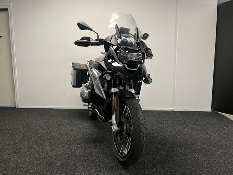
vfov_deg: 53.1
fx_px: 175
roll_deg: +2.4
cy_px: 88
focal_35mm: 26
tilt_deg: -5.8
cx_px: 116
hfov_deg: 67.3
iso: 80
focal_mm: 5.1
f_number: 1.6
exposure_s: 1/50
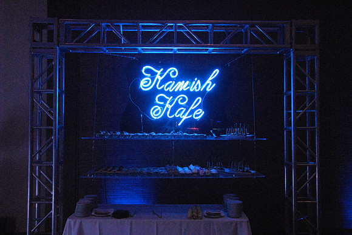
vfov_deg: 34.3
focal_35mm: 39
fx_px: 382
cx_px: 176
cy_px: 118
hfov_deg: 49.5
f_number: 5
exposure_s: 1/60
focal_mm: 26
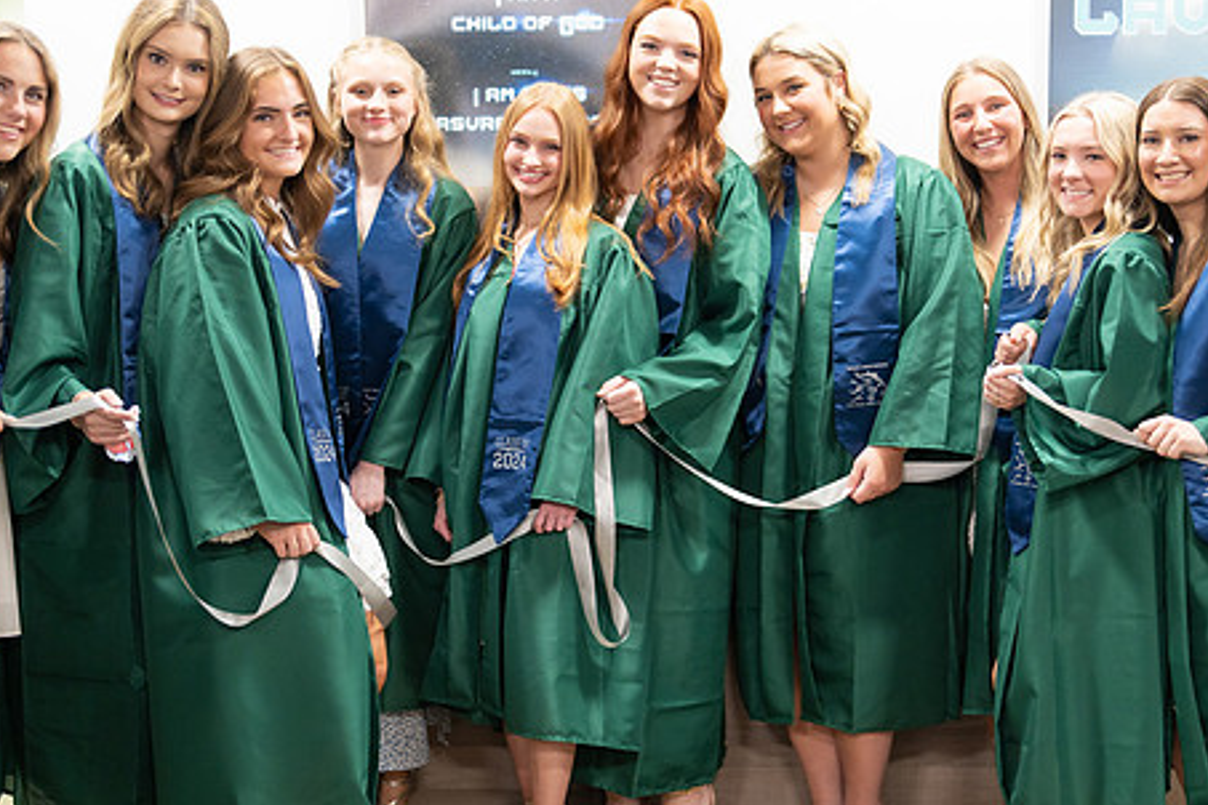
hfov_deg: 31.4
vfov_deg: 21.2
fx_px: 2147
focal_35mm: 64
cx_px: 669
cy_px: 425
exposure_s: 1/320
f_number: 1.2
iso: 1000
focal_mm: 50
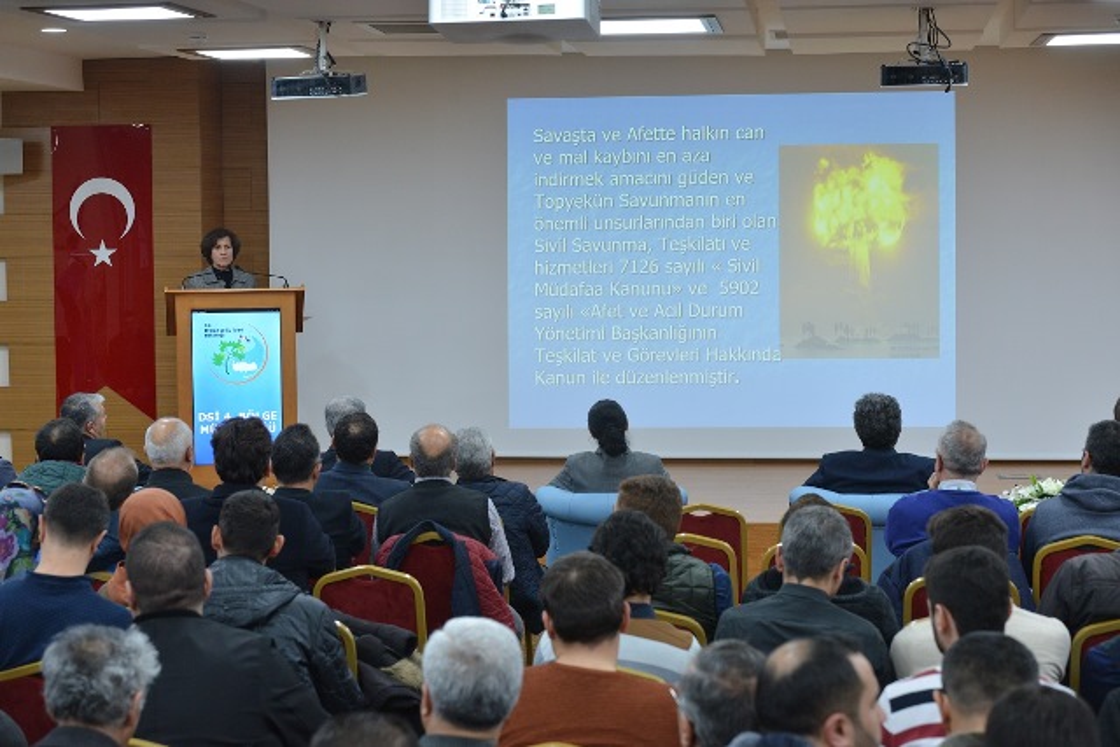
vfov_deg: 19.5
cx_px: 560
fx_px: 2178
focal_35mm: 70
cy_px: 374
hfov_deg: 28.8
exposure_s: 1/100
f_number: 6.3
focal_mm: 70
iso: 2000
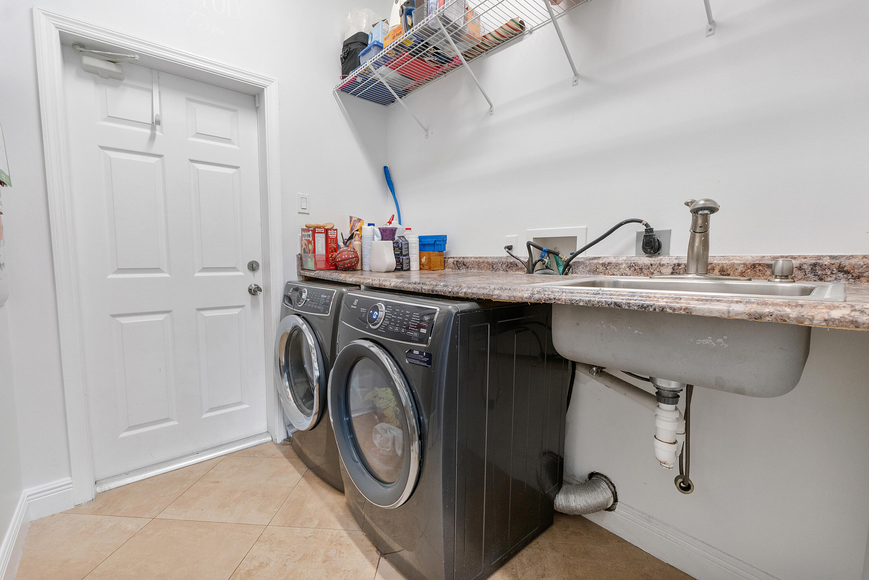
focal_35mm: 15
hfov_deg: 100.4
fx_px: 362
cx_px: 434
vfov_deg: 77.4
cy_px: 290
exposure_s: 1/20
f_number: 7.1
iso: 500
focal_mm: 10
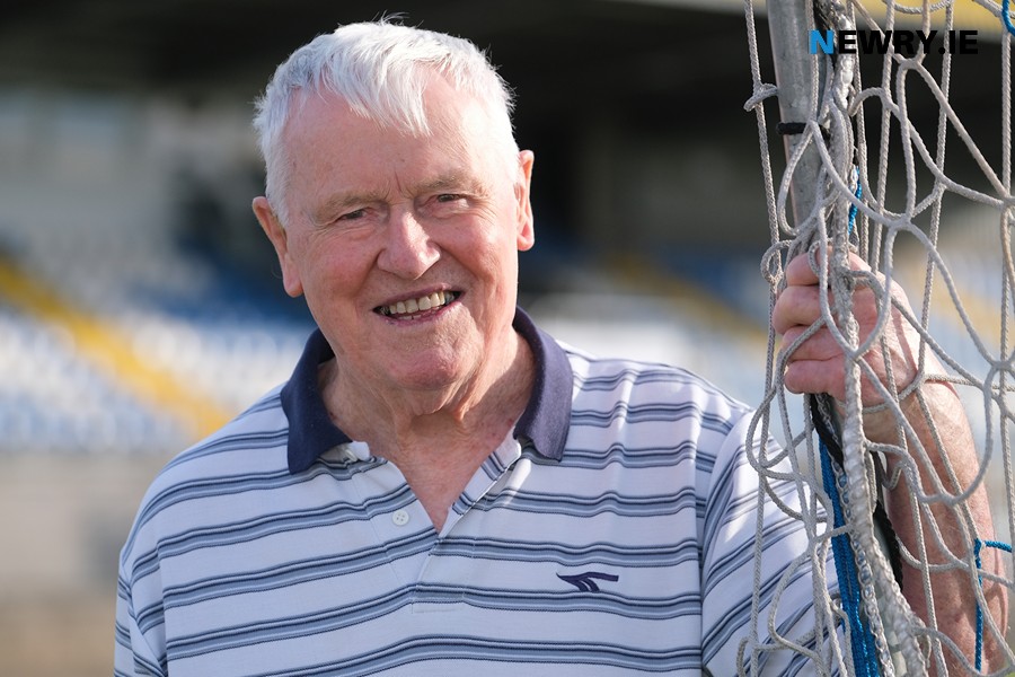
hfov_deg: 14.0
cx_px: 508
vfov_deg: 9.3
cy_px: 338
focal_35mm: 147
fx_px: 4144
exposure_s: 1/2500
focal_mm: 98.2
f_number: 2.8
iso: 400
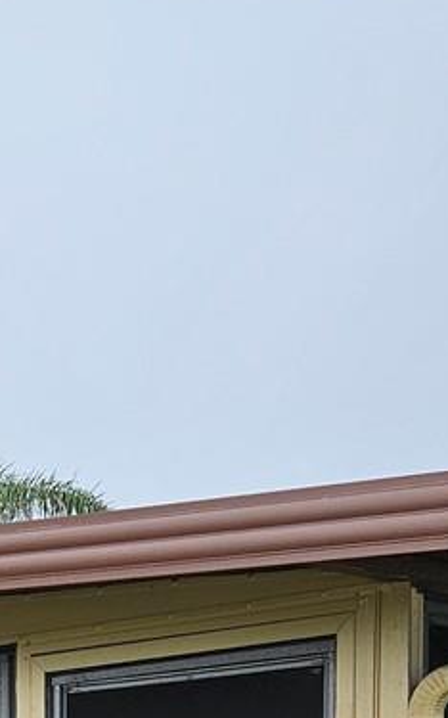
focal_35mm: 104
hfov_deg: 11.8
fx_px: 2034
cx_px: -291
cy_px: 1122
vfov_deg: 17.6
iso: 25
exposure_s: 1/2607
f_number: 1.8
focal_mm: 5.4
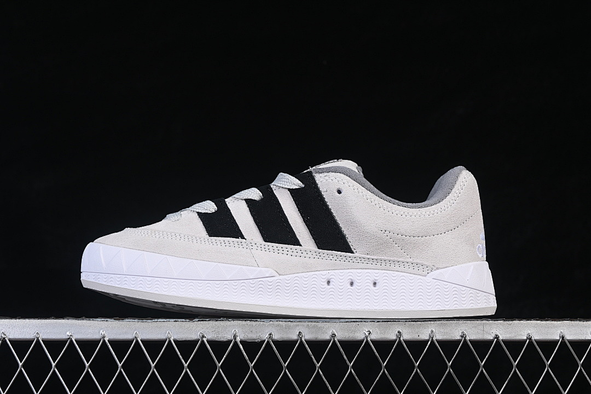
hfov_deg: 27.0
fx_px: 1231
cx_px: 296
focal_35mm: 75
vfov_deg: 18.2
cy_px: 197
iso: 160
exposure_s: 1/80
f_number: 8
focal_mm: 50
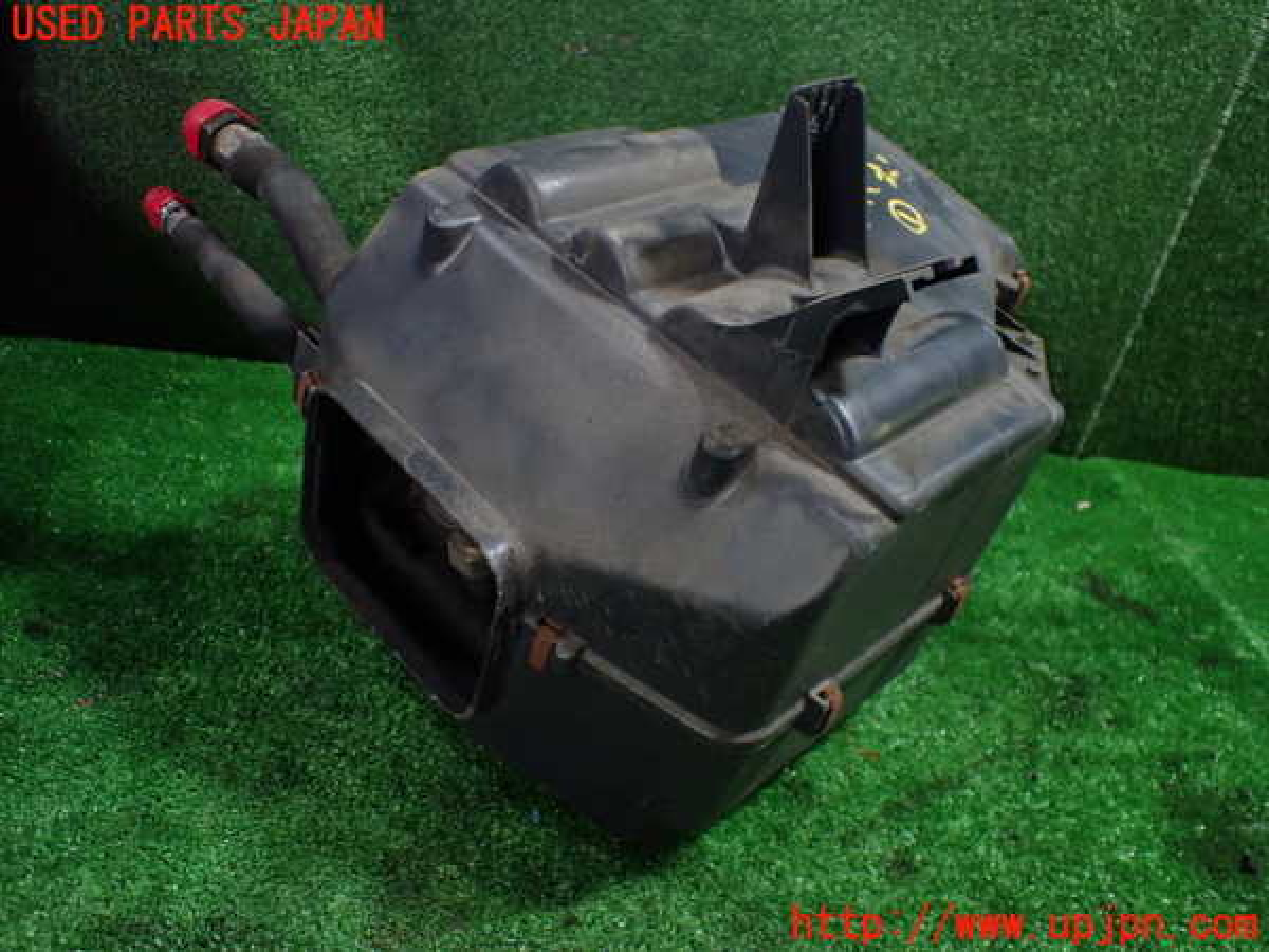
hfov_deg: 60.0
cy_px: 476
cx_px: 634
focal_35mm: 30
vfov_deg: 46.8
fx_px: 1100
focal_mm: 5.4
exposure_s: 1/125
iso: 800
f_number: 2.3
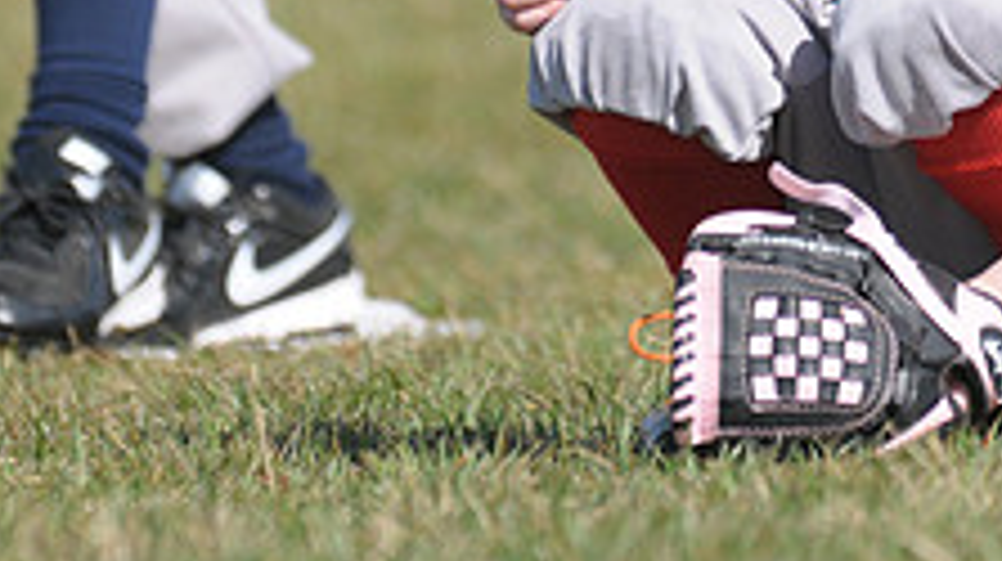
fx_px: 30370
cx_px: 818
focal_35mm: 1144
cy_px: -276
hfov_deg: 1.9
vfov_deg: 1.1
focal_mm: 280
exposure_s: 1/2000
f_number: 4.5
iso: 400
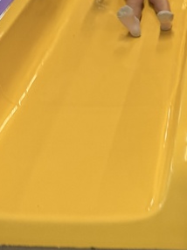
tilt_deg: -28.1
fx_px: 620
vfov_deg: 21.4
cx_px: 197
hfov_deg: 16.7
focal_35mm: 86
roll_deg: -1.6
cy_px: -39
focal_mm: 6.76
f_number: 1.78
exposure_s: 1/60
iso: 125
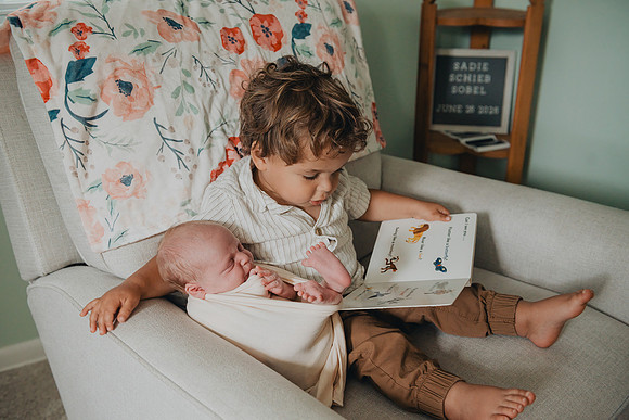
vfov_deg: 36.0
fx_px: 646
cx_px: 314
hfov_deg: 51.9
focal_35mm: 37
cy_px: 210
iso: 3200
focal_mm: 36
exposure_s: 1/160
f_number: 3.5
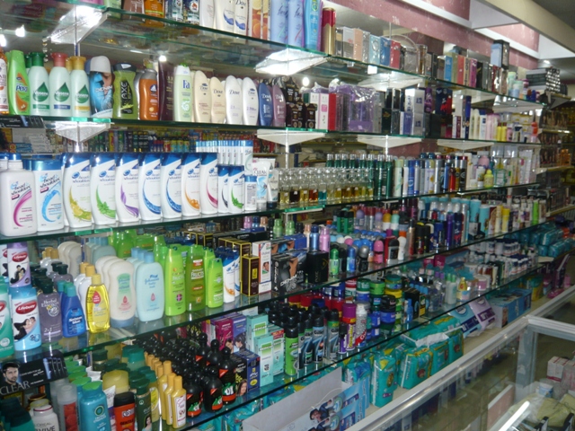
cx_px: 288
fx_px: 465
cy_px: 216
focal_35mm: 28
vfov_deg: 49.7
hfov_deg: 63.4
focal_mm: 4.6
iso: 125
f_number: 2.8
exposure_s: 1/30
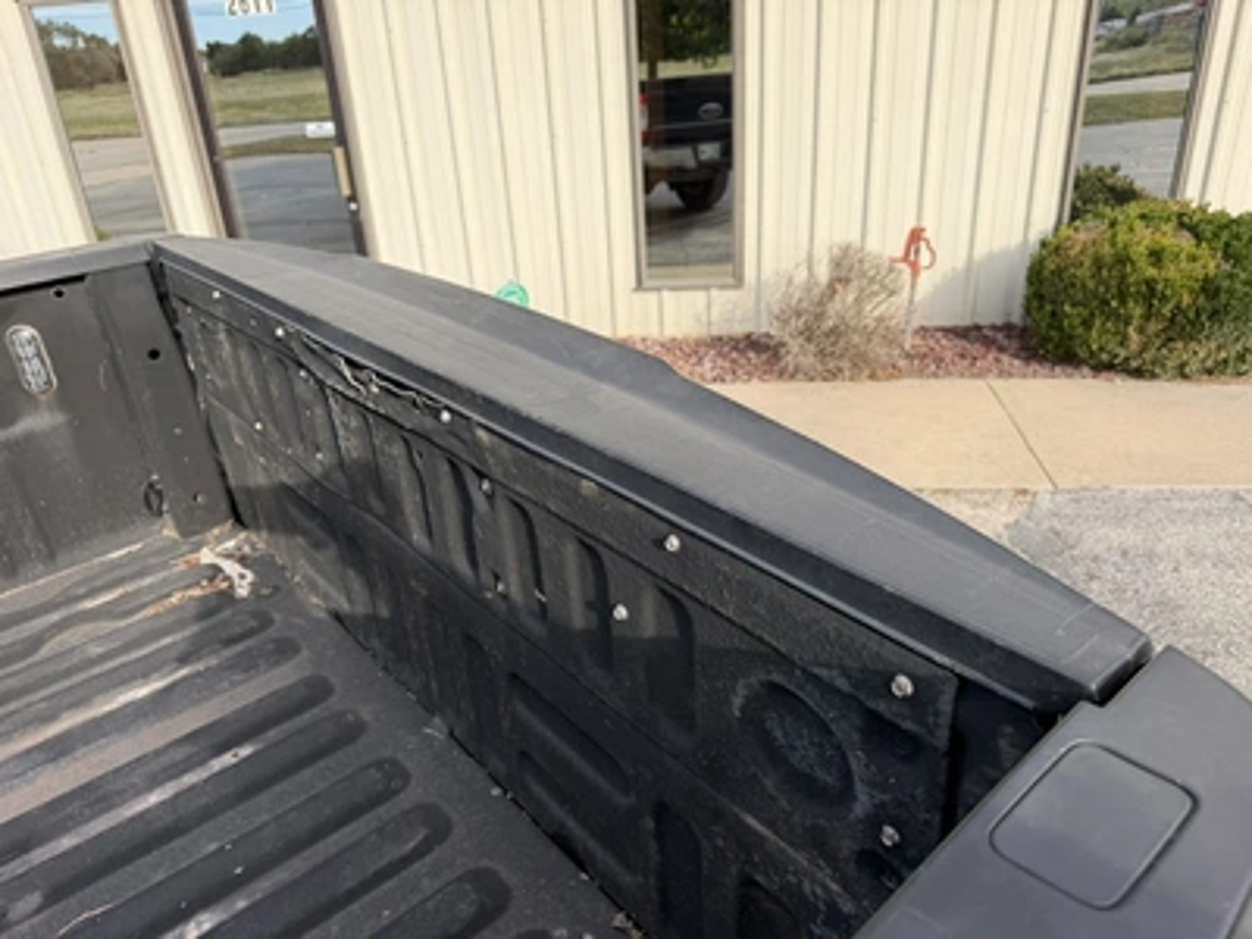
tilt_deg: -26.4
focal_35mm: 24
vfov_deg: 56.8
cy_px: 470
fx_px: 868
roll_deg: +3.0
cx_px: 626
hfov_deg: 71.6
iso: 80
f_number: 1.78
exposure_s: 1/1522
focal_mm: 6.76
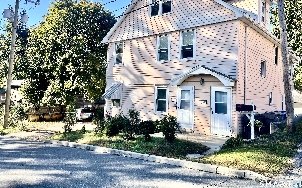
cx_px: 152
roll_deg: -2.5
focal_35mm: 27
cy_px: 74
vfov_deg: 45.7
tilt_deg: +2.7
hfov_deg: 68.4
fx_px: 222
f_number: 1.6
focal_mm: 5.1
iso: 32
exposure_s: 1/962
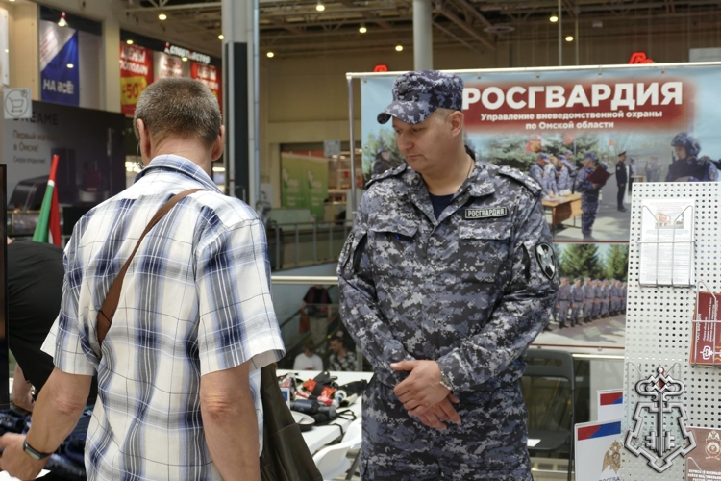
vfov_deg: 24.6
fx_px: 1101
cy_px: 240
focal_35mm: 55
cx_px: 360
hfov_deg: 36.2
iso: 160
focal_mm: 20.23
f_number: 3.4
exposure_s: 1/80
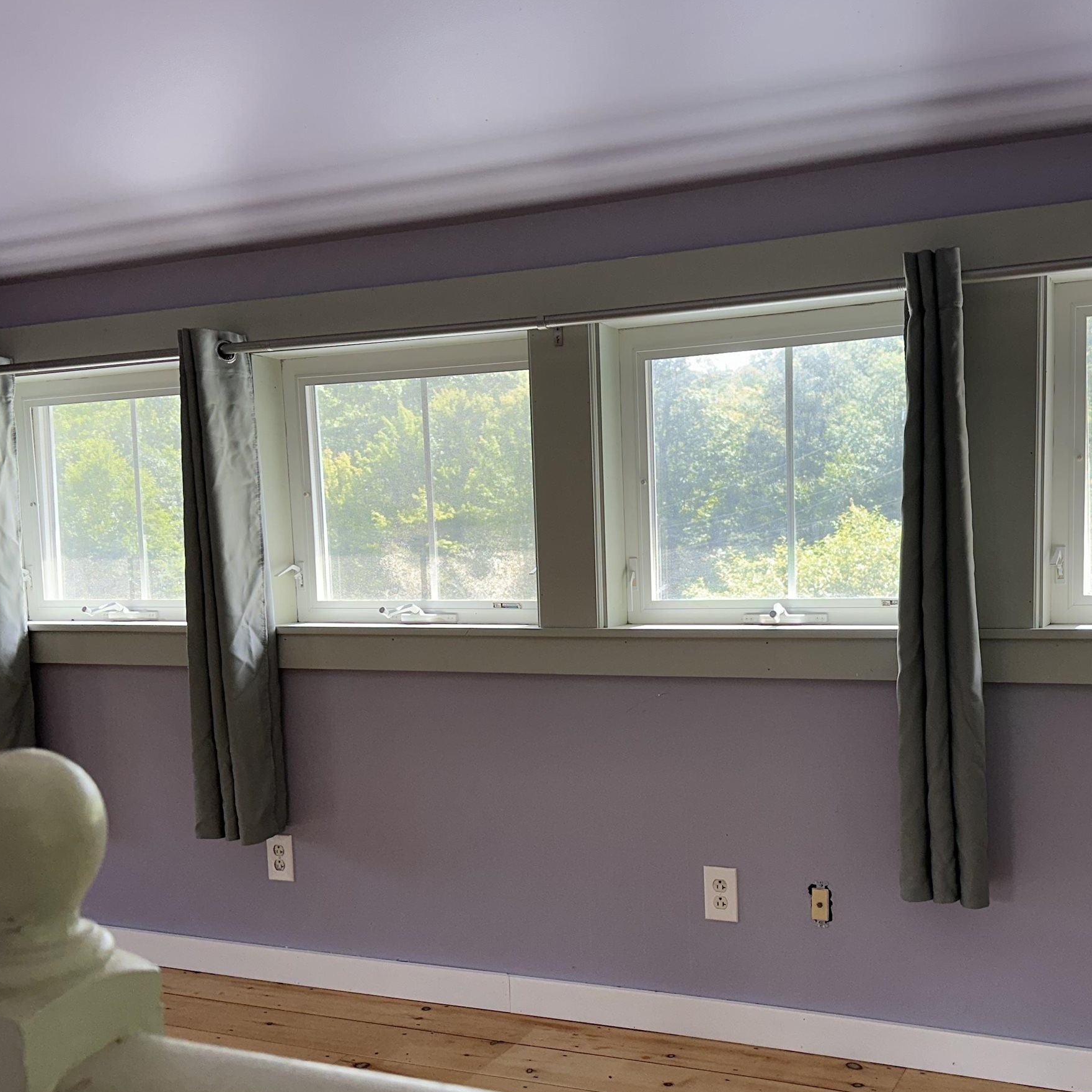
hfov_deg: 44.7
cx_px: 655
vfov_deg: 44.6
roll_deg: +2.2
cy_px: 679
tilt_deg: -5.5
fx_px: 1321
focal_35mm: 37
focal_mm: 6.86
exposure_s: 1/181
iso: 64
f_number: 1.78
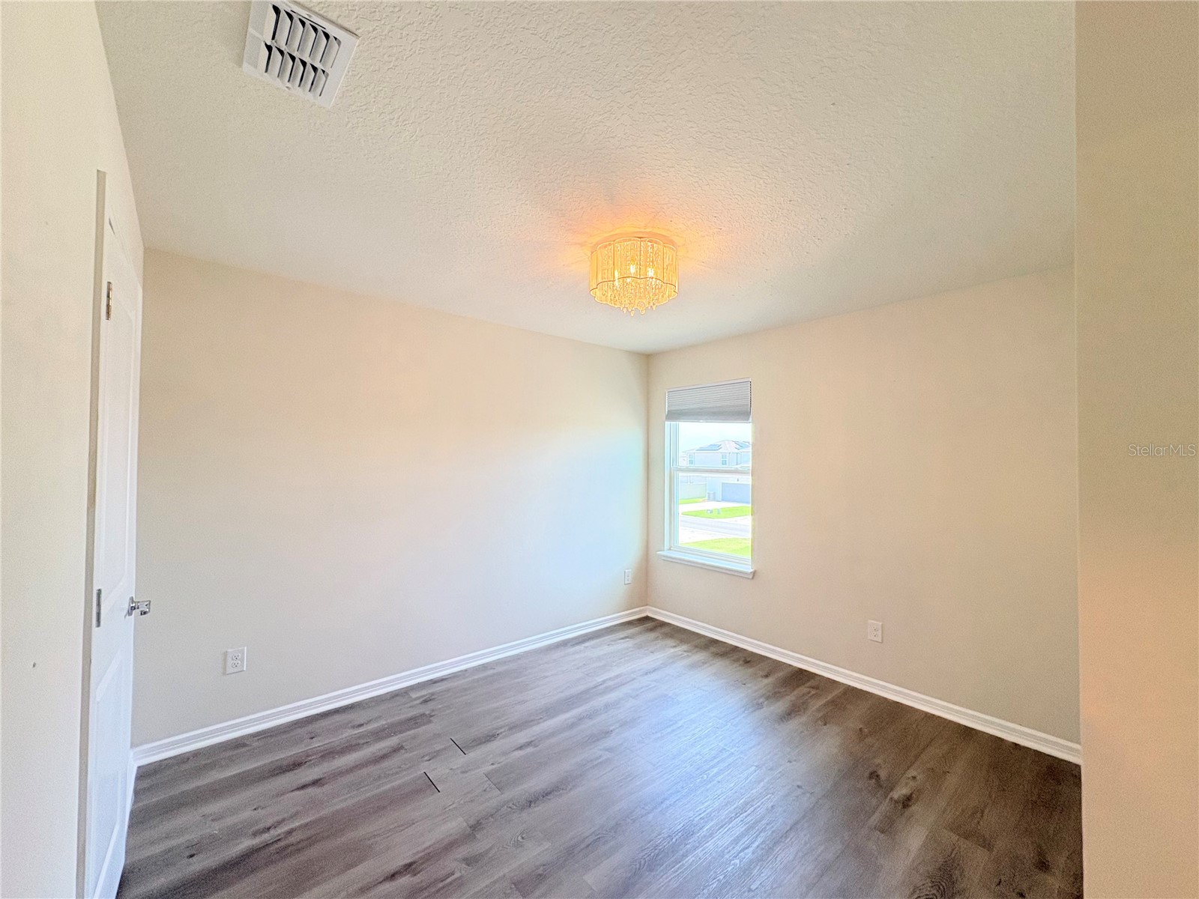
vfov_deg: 85.7
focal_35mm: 14
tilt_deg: +2.1
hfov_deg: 102.1
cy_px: 450
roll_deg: +0.0
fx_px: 485
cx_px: 600
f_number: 2.2
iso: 200
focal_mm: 2.22
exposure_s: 1/120
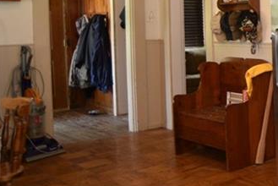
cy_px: 36
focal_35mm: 56
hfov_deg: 25.5
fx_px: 433
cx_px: 428
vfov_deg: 23.9
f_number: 3.5
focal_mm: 18
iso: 800
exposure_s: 1/60
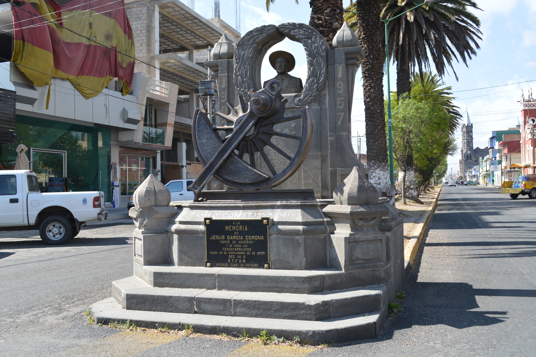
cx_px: 283
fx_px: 536
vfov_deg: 36.8
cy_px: 169
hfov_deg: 53.1
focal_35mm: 36
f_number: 6.3
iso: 100
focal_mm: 22
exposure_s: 1/160
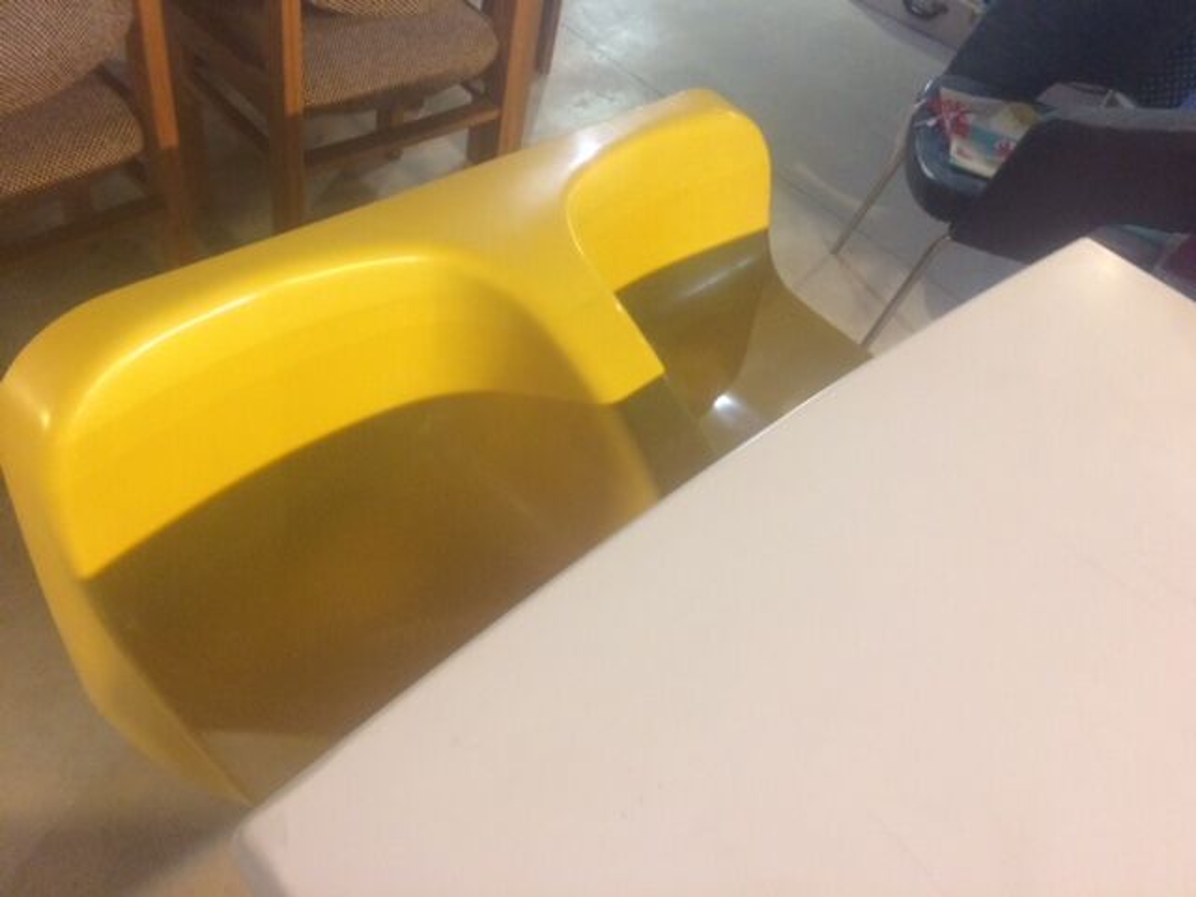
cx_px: 598
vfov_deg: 48.2
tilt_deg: -46.6
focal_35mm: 29
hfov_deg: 61.7
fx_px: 1002
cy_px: 448
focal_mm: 4.15
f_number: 2.2
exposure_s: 1/20
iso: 320
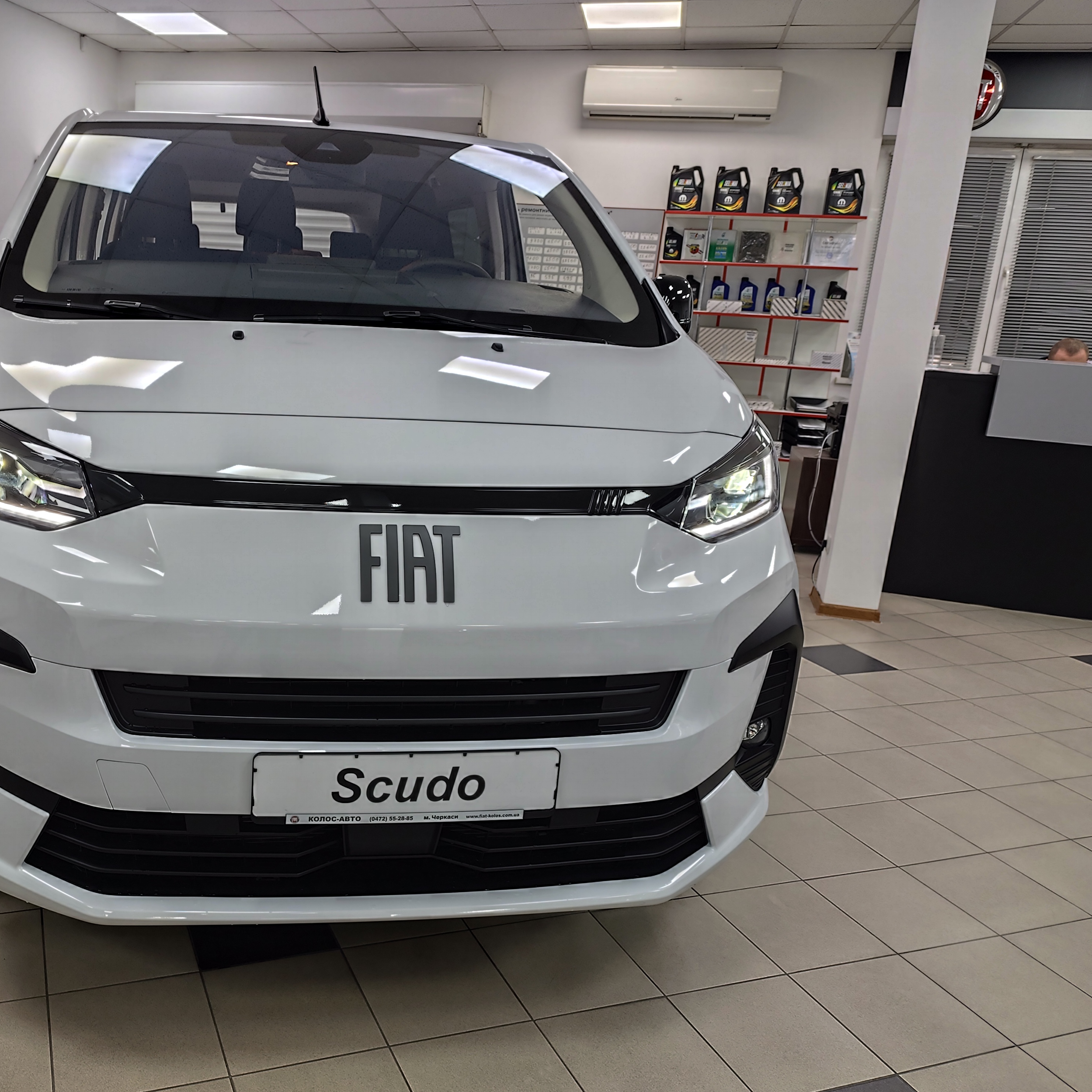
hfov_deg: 55.8
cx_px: 343
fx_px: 999
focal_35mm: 28
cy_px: 554
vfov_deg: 57.3
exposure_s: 1/25
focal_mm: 6.19
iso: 160
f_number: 1.65
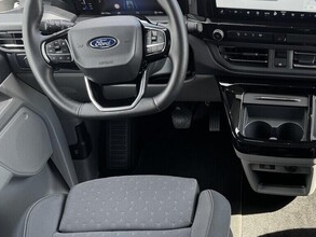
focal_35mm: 45
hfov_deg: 39.0
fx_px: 411
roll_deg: -1.2
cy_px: 147
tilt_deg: -44.1
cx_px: 286
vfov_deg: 32.1
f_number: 1.78
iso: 64
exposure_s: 1/121
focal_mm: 6.76
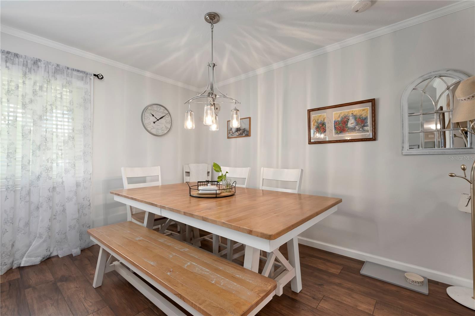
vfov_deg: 73.7
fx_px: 211
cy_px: 158
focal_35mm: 16
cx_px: 238
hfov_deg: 96.7
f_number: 8
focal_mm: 16
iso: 500
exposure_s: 1/2.5
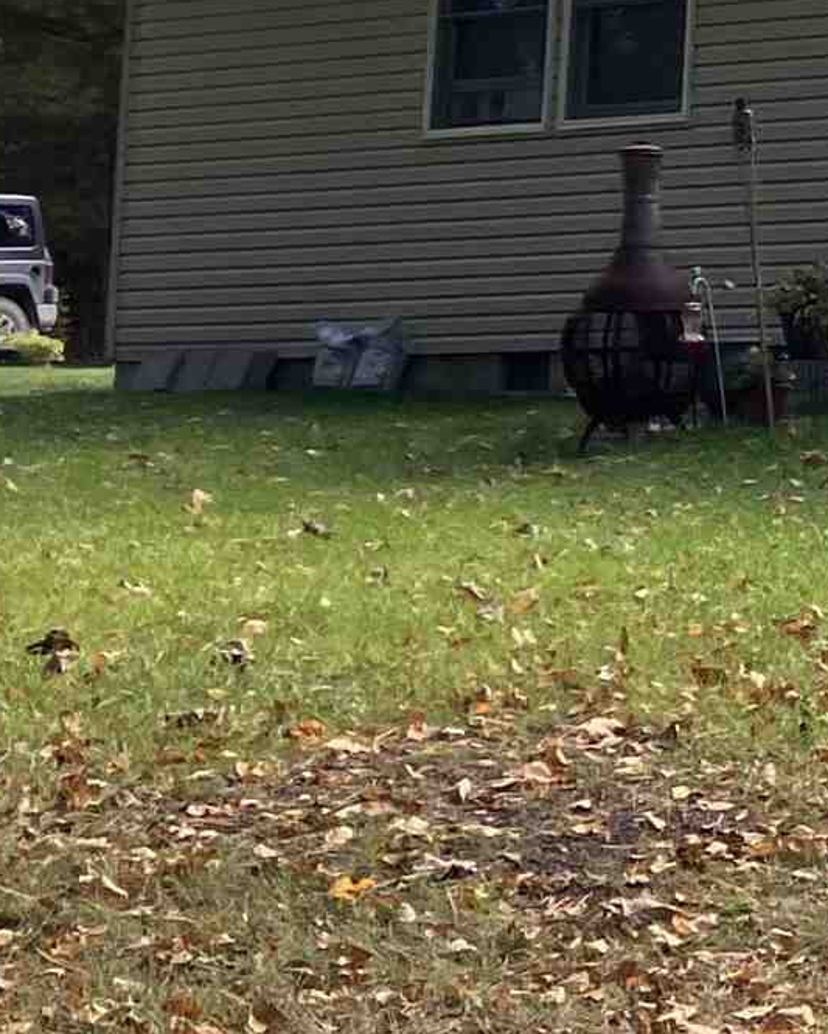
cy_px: -82
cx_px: 1720
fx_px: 3859
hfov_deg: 11.0
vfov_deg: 14.9
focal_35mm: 126
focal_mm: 3.99
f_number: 1.8
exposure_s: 1/385
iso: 32
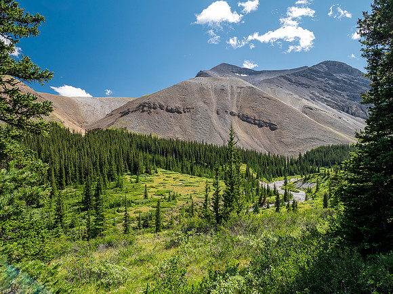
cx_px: 196
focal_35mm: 24
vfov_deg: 56.8
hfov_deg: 71.6
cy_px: 147
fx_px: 272
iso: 200
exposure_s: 1/80
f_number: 8
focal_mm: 12
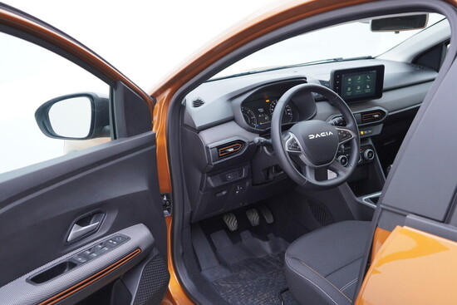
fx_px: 457
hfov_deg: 53.1
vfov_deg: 36.9
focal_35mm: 36
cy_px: 152
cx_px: 228
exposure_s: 1/40
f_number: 2.8
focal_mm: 24
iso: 160
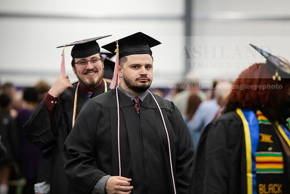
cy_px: 97
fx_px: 1450
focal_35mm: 180
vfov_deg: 7.6
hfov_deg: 11.4
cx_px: 145
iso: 3200
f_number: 3.2
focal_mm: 180
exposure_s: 1/200
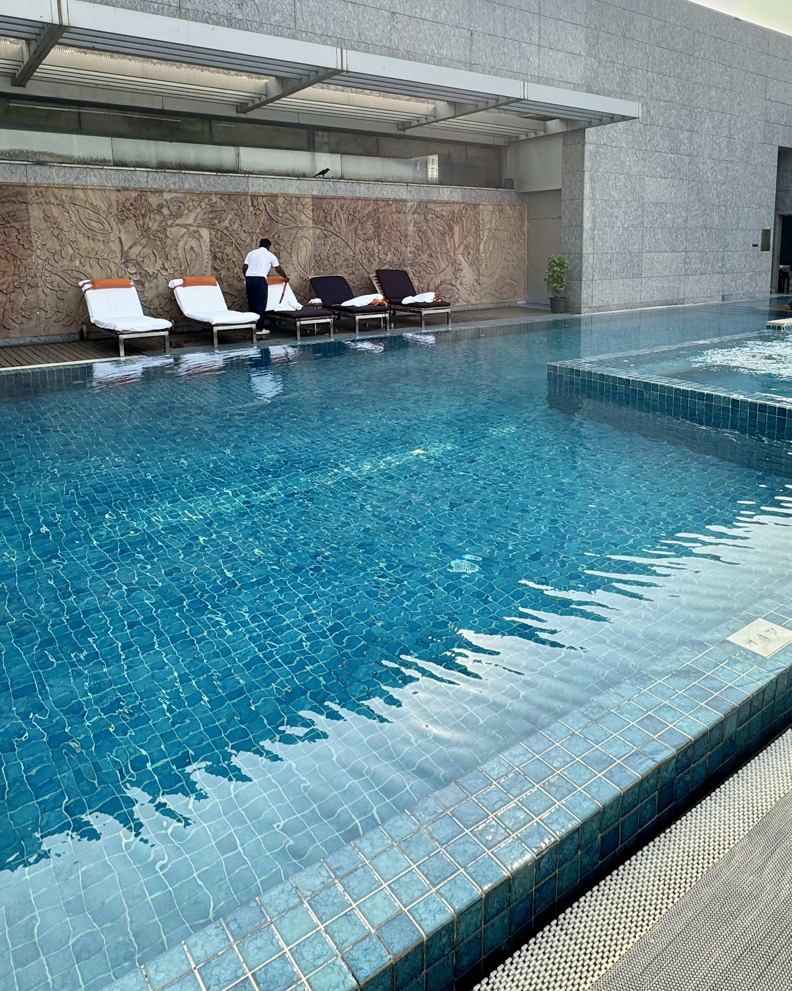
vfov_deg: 66.6
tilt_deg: -8.7
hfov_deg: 56.5
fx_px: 733
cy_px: 344
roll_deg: -0.6
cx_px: 464
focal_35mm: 25
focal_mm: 2.22
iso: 40
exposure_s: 1/505
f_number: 2.2
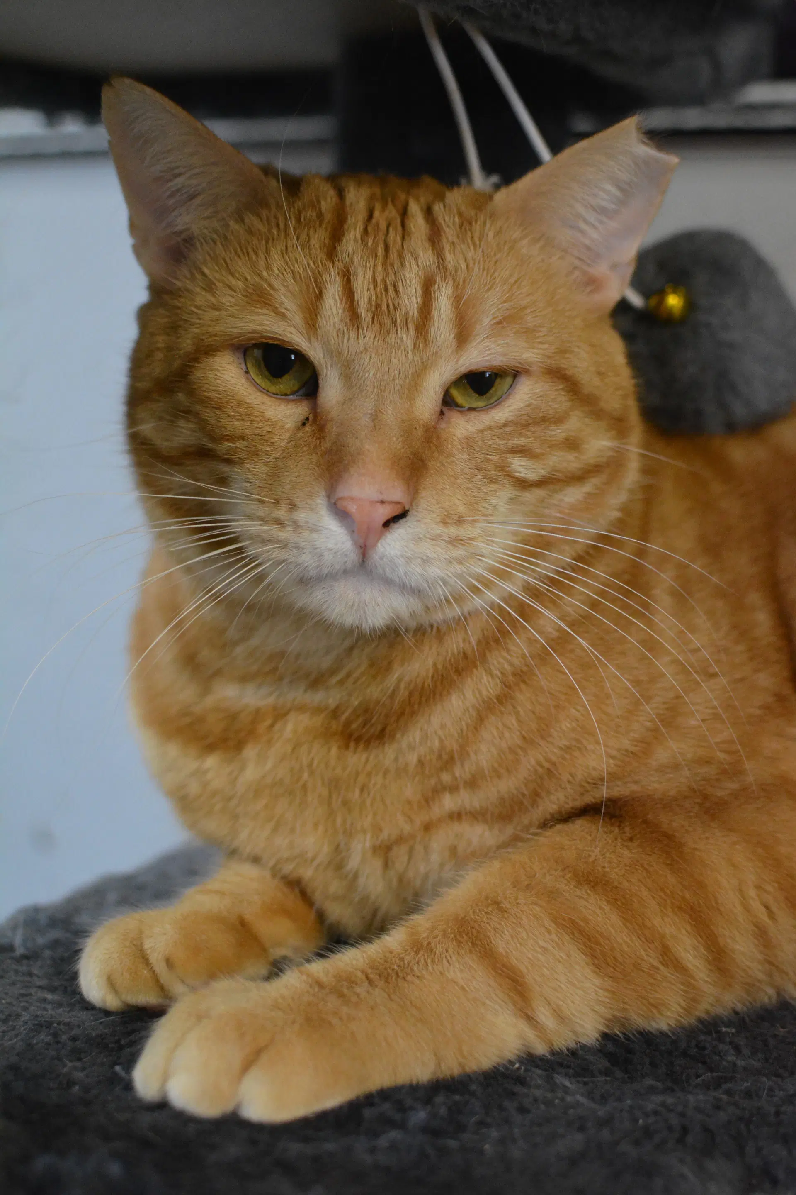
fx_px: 1741
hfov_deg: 25.8
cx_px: 398
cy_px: 598
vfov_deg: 37.9
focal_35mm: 52
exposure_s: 1/160
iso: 3200
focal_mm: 35
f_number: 3.2
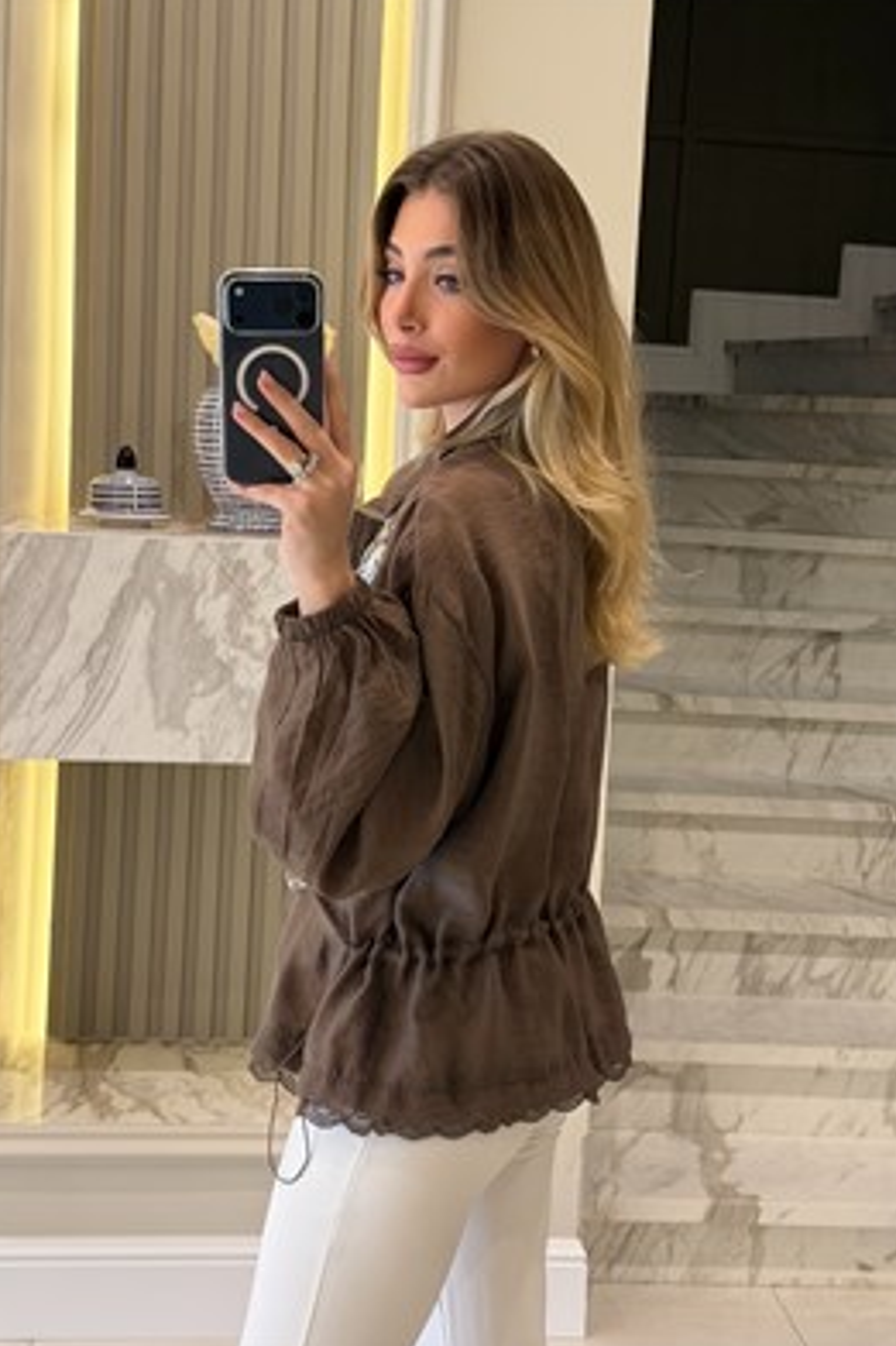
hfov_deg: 26.5
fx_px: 1906
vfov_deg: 38.9
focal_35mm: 51
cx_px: 477
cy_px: 670
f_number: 1.78
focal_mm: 6.76
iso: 200
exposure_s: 1/60
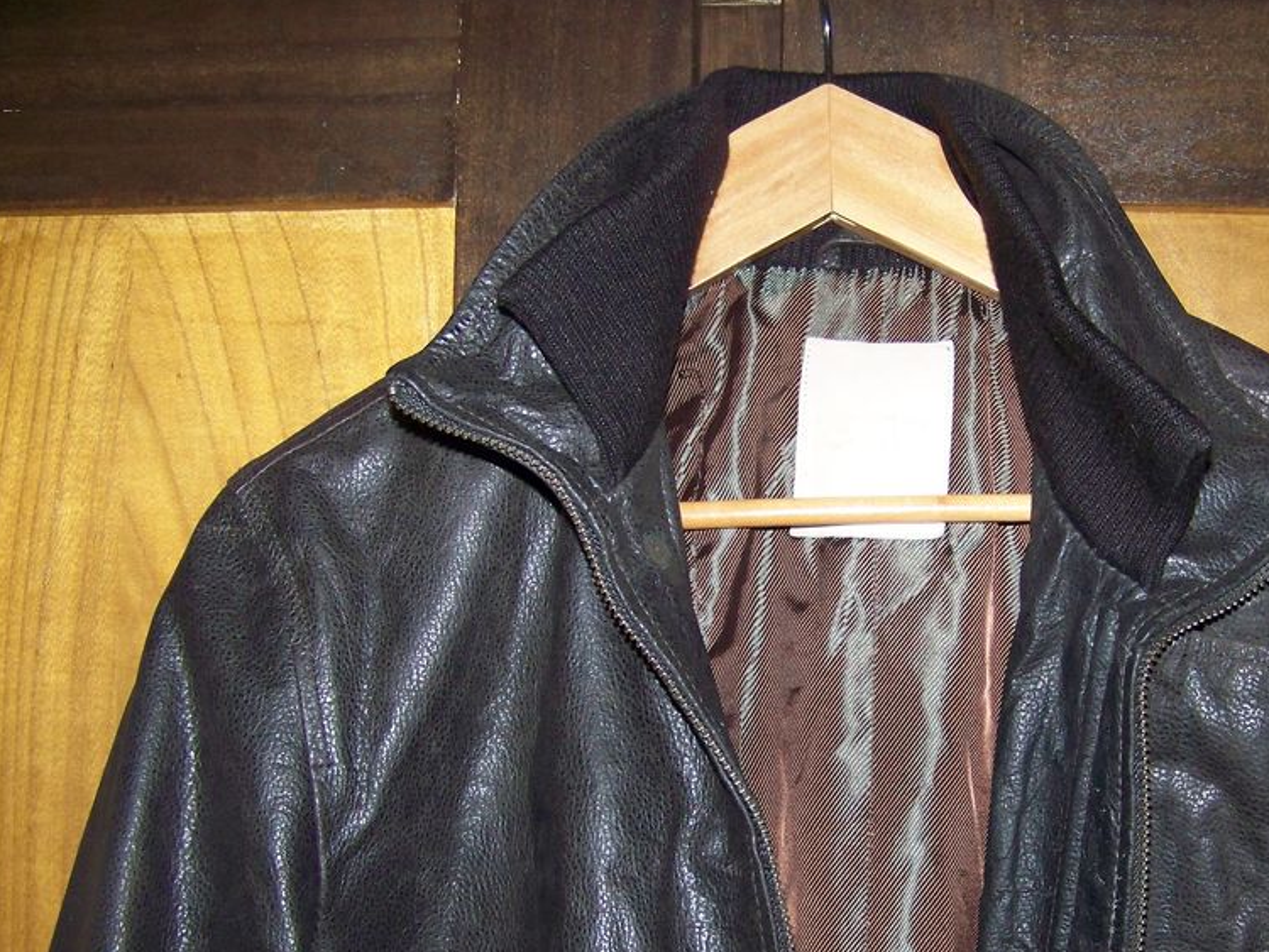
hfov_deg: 39.4
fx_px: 1760
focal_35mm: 48
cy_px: 599
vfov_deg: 30.2
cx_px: 802
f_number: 2.8
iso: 200
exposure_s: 1/30
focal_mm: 5.85
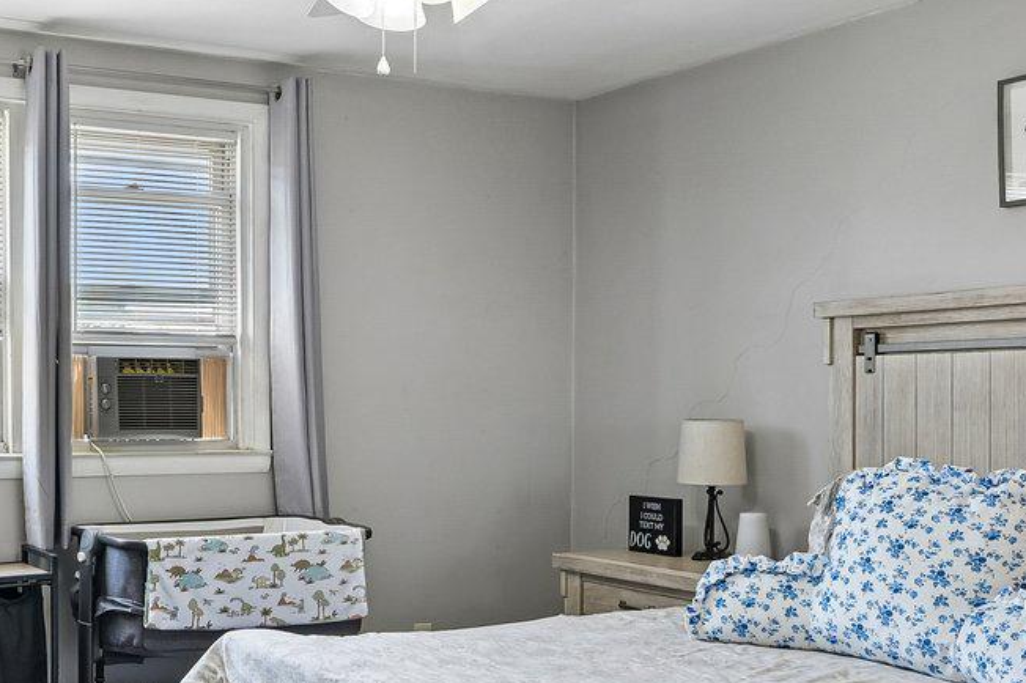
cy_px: 408
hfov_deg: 41.4
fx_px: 1253
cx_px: 123
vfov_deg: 30.4
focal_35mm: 44
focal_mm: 14
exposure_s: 1/13
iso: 400
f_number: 8
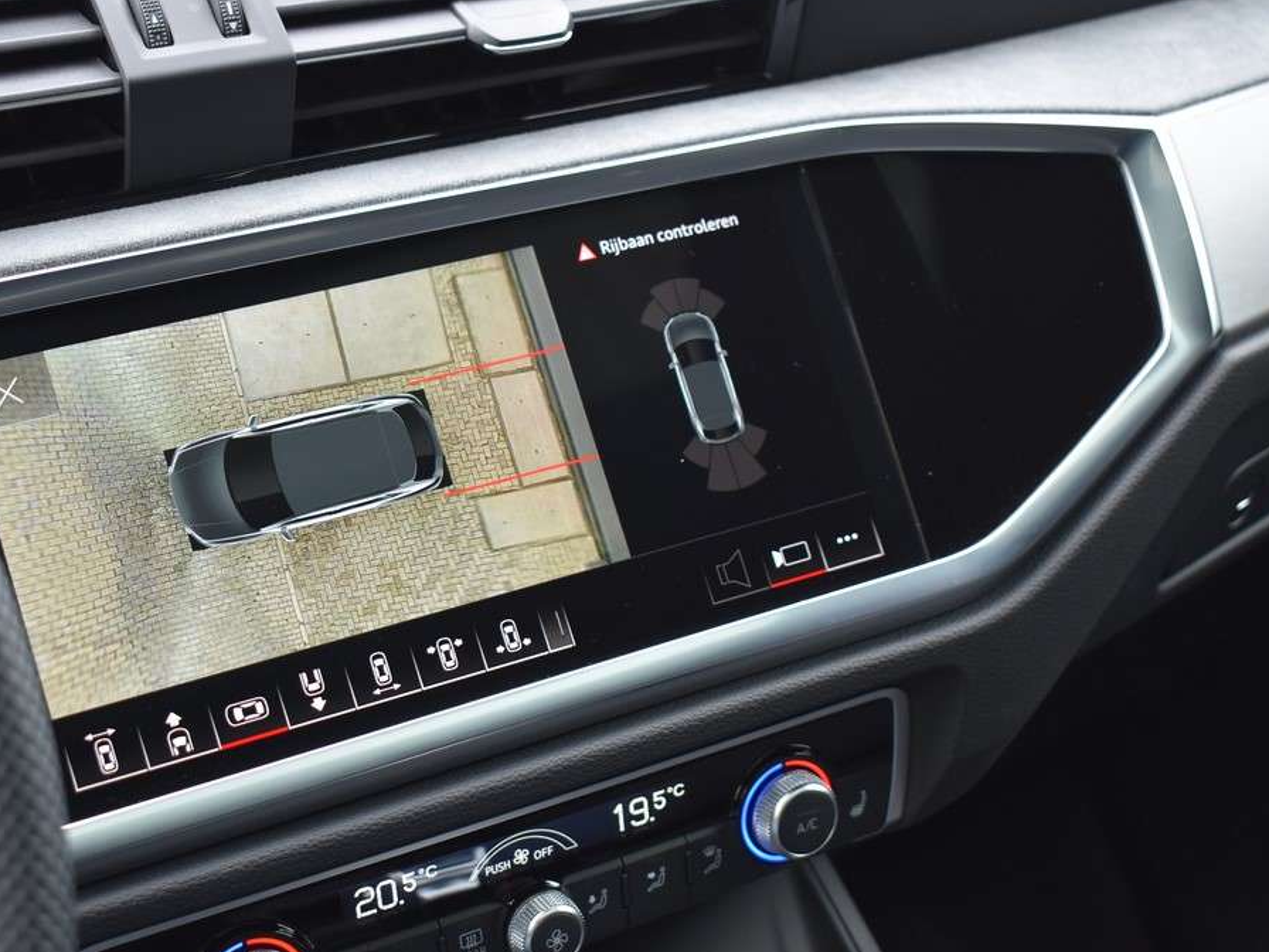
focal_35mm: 66
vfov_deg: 22.3
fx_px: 2420
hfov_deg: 29.4
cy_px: 472
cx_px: 559
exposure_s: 1/60
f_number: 4.8
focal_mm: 40
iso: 400
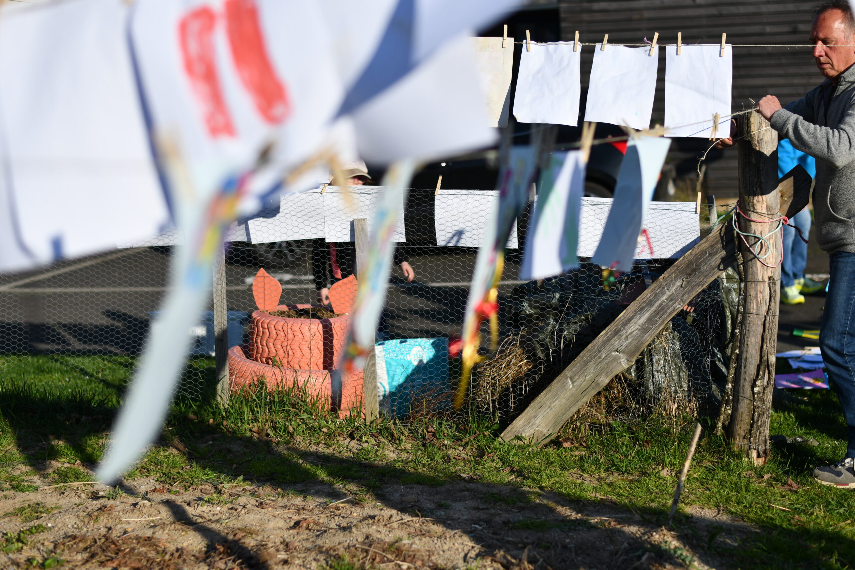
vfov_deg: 22.6
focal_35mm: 60
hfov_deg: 33.4
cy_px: 285
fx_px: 1425
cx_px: 428
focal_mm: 50
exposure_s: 1/8000
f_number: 2.2
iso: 140
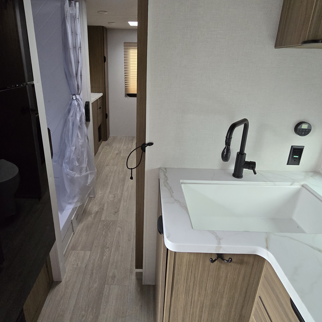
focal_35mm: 19
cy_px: 137
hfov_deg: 77.5
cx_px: 147
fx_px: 200
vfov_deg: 77.2
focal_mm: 2.2
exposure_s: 1/100
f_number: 2.2
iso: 500
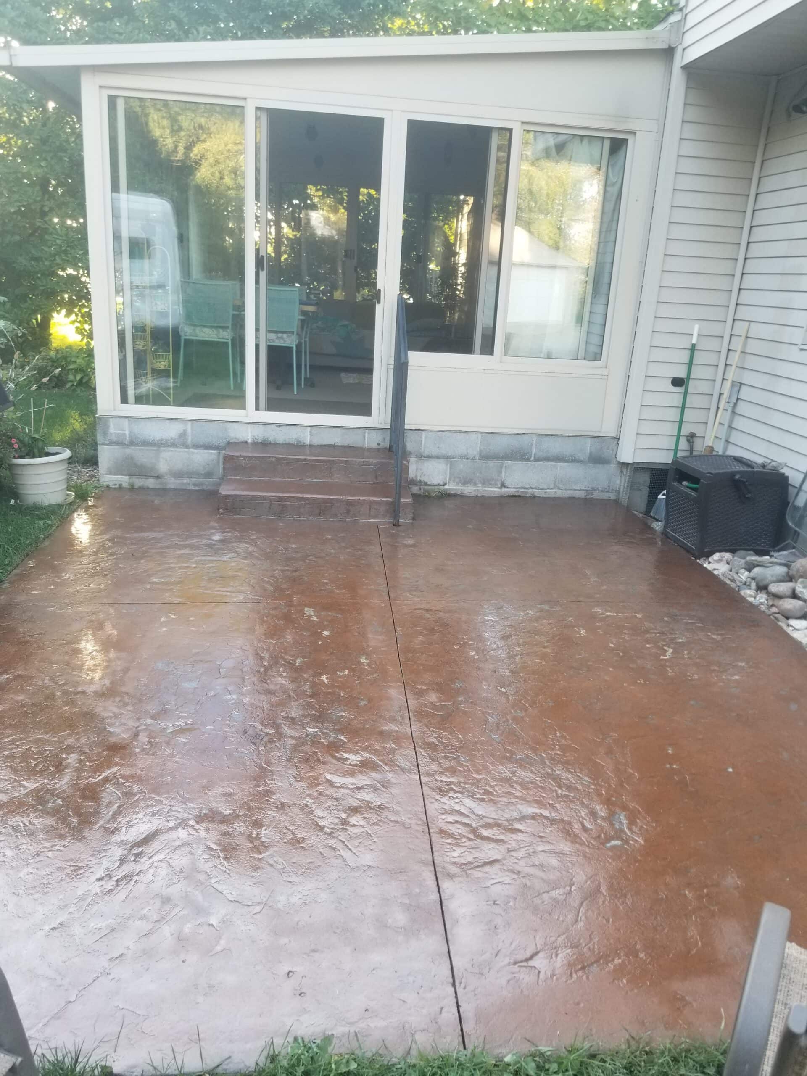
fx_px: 808
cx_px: 404
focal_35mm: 26
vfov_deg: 67.3
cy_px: 538
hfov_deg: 53.1
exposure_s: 1/60
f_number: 1.7
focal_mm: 4.25
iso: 64
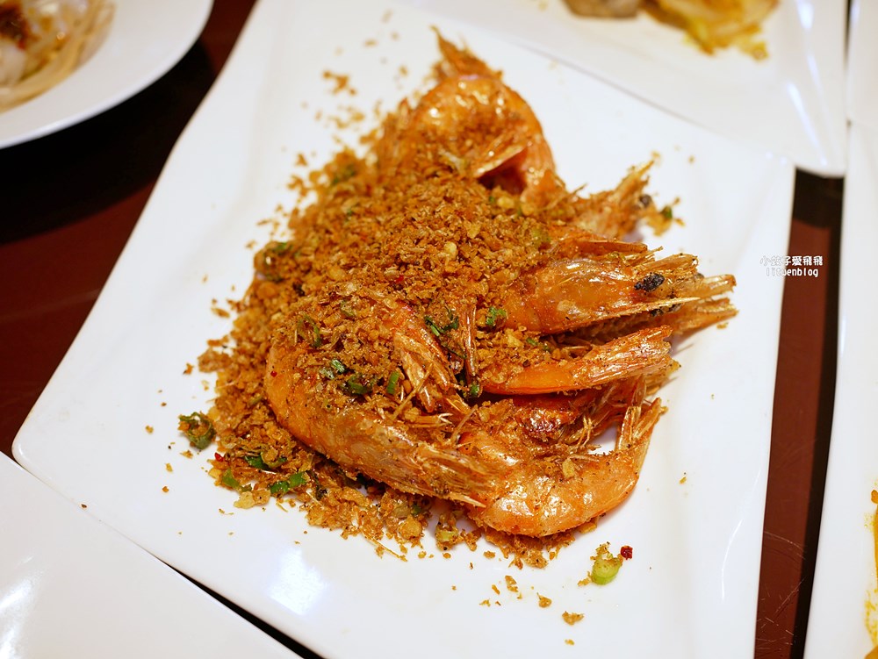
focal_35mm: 50
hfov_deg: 38.2
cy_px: 330
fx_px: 1269
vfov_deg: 29.1
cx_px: 439
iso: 200
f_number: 2.8
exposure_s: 1/250
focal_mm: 25
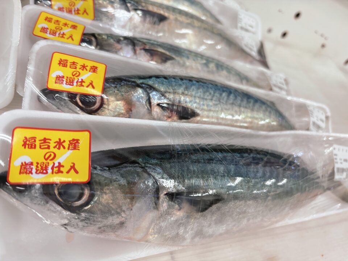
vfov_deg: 53.1
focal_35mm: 26
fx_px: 261
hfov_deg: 67.3
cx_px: 174
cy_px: 130
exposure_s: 1/60
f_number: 1.6
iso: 80
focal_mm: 5.96
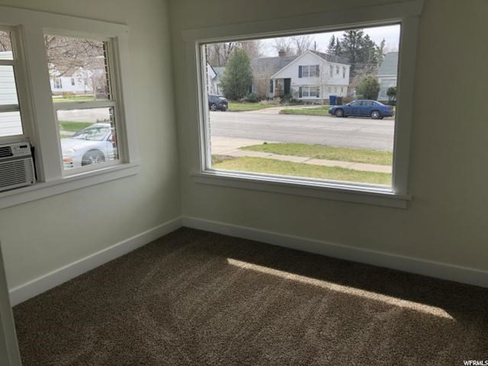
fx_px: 395
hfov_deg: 63.4
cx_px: 244
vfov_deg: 49.7
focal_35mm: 28
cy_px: 183
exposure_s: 1/539
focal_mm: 4
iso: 20
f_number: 1.8
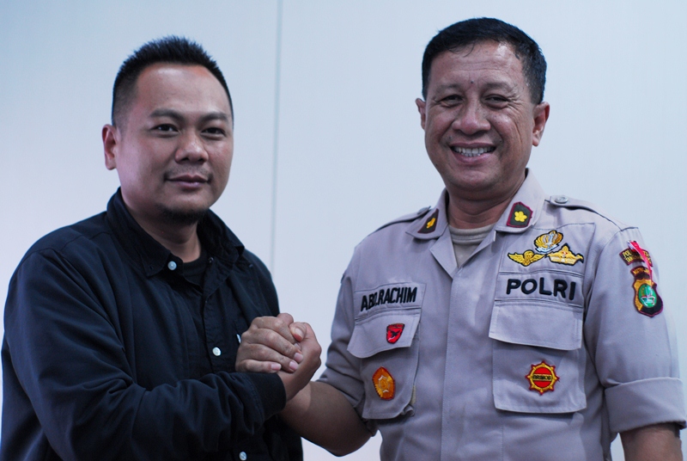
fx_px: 1433
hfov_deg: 27.0
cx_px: 344
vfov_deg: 18.2
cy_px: 230
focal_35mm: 75
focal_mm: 50
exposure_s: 1/25
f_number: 2.5
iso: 320
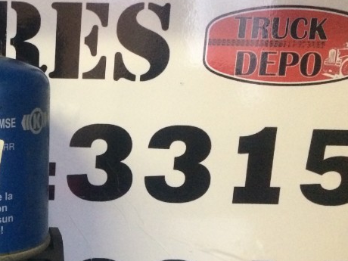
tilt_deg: -13.7
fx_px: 633
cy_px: 180
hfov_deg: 28.6
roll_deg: -2.3
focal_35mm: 63
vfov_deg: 23.2
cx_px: -11
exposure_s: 1/25
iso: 320
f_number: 2.2
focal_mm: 4.15
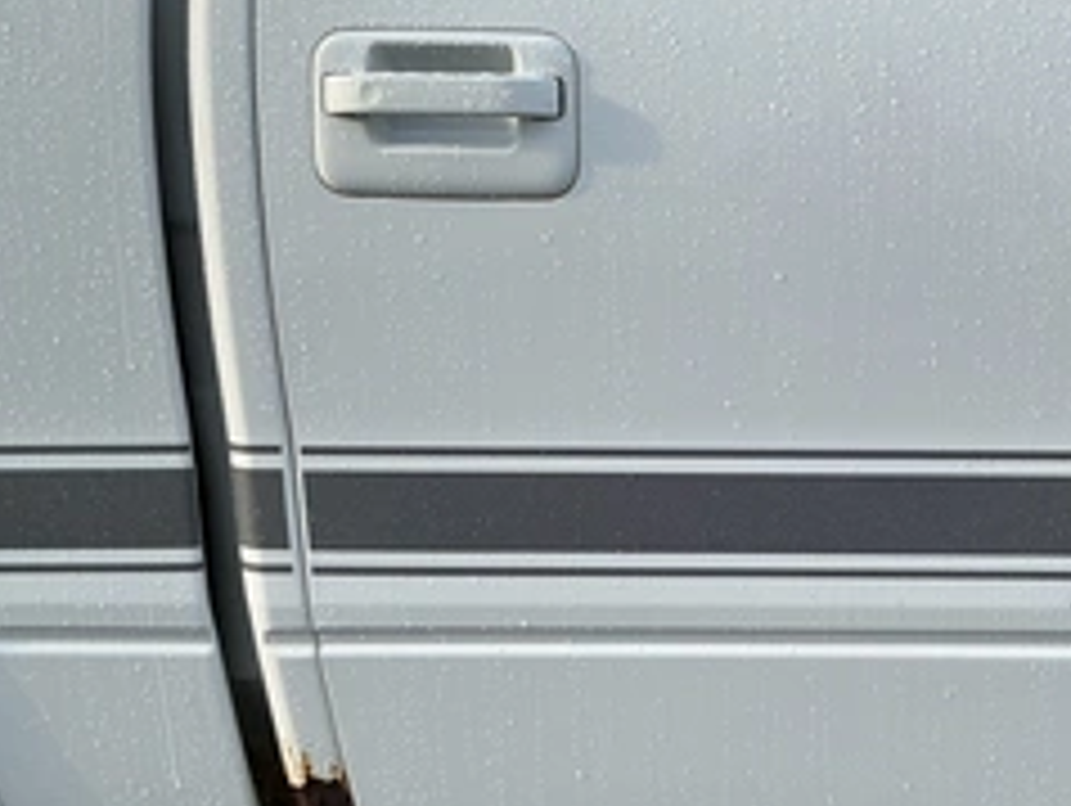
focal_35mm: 47
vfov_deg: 30.9
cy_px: 365
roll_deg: +1.2
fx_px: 1456
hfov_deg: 39.1
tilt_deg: -12.7
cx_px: 824
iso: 25
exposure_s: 1/534
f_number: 1.8
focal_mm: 3
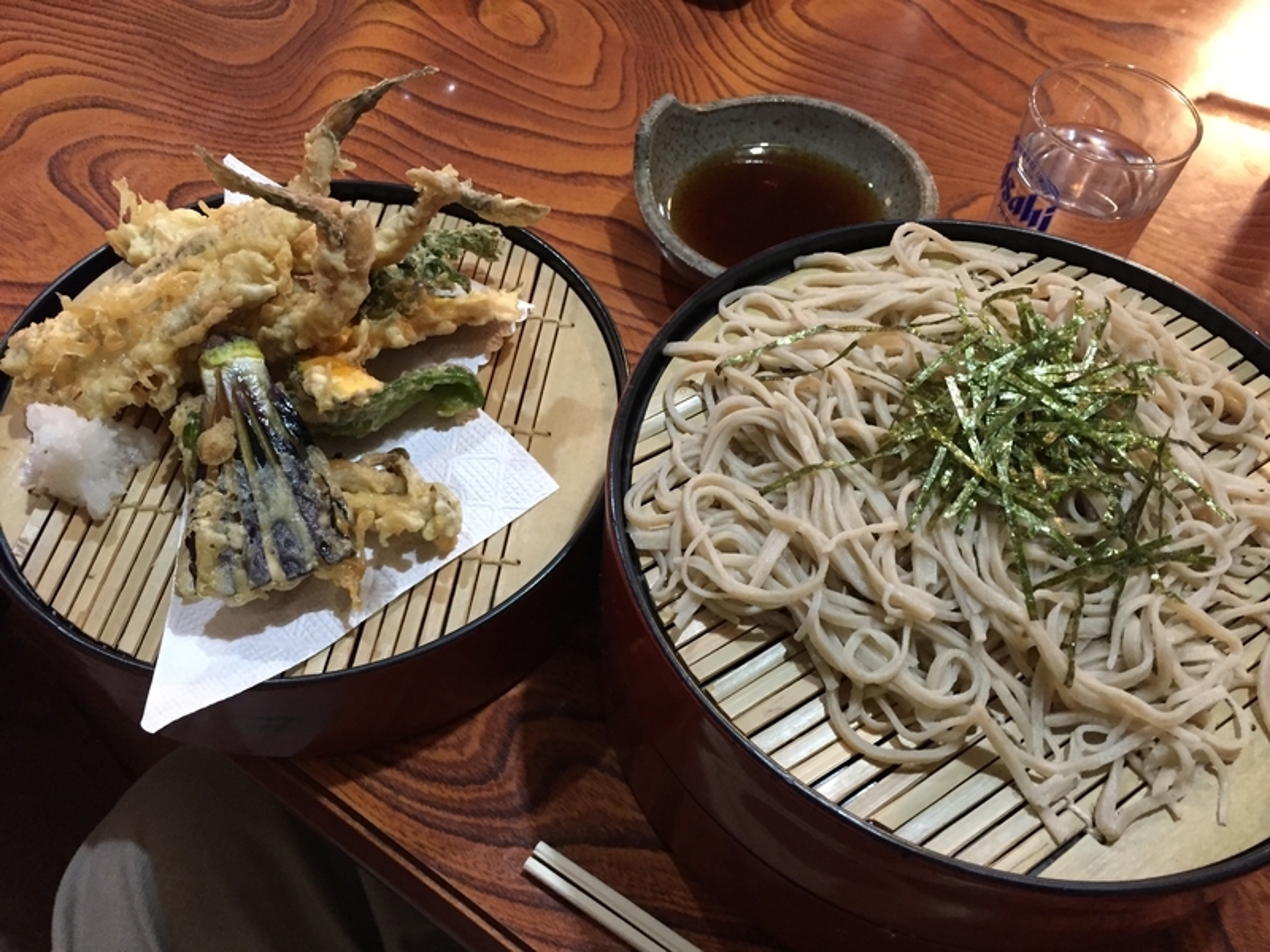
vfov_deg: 48.2
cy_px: 476
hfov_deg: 61.7
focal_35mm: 29
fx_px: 1064
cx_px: 635
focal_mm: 4.15
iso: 250
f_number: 2.2
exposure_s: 1/17
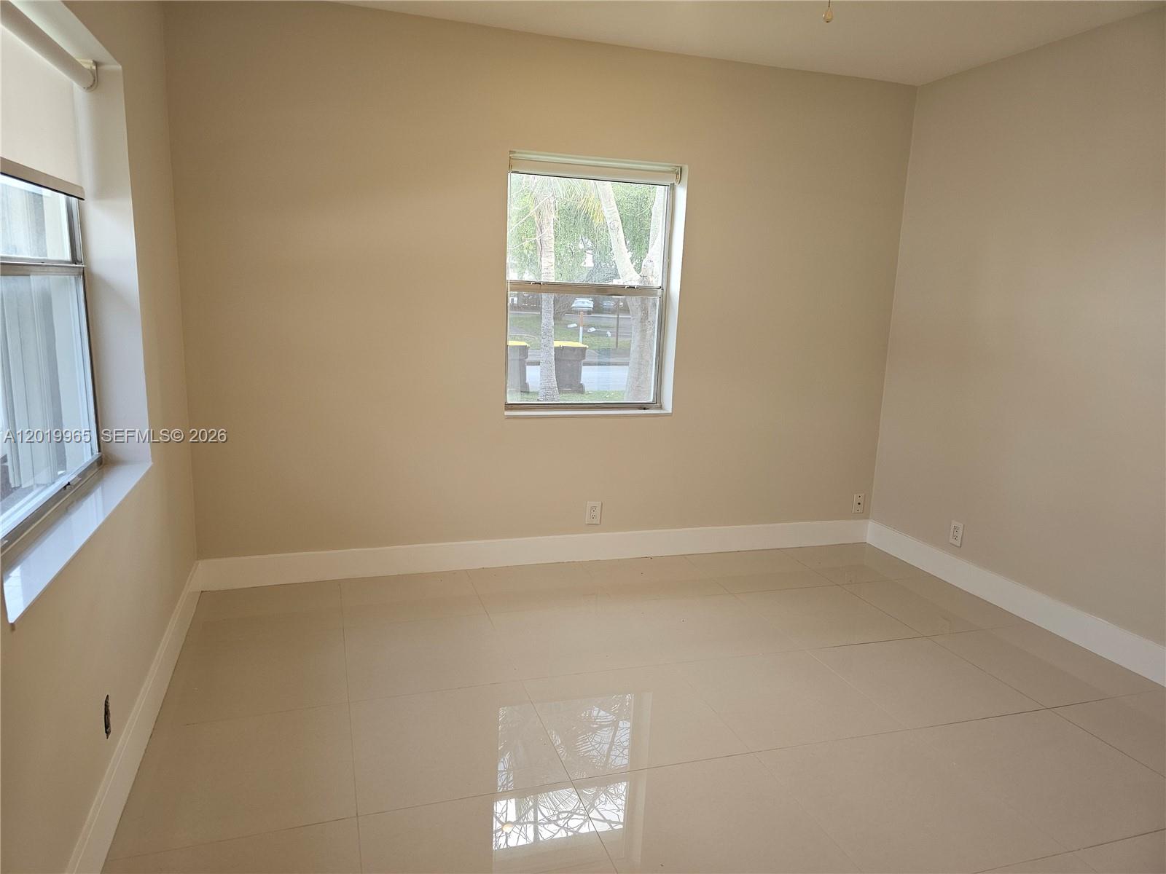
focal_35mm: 23
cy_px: 437
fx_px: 775
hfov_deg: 73.9
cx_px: 583
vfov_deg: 58.9
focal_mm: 6.3
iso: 160
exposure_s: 1/120
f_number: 1.7
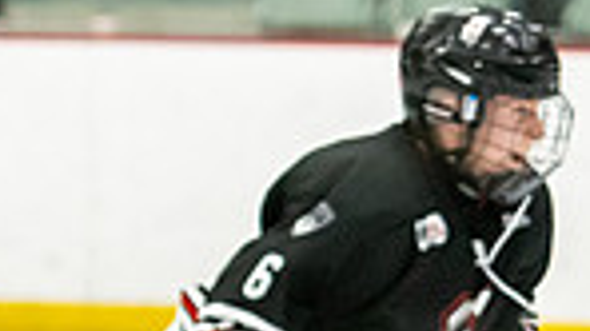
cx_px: 652
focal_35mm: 579
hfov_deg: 3.7
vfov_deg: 2.1
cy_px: 443
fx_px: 9052
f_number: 2.8
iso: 3200
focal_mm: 102
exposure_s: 1/640
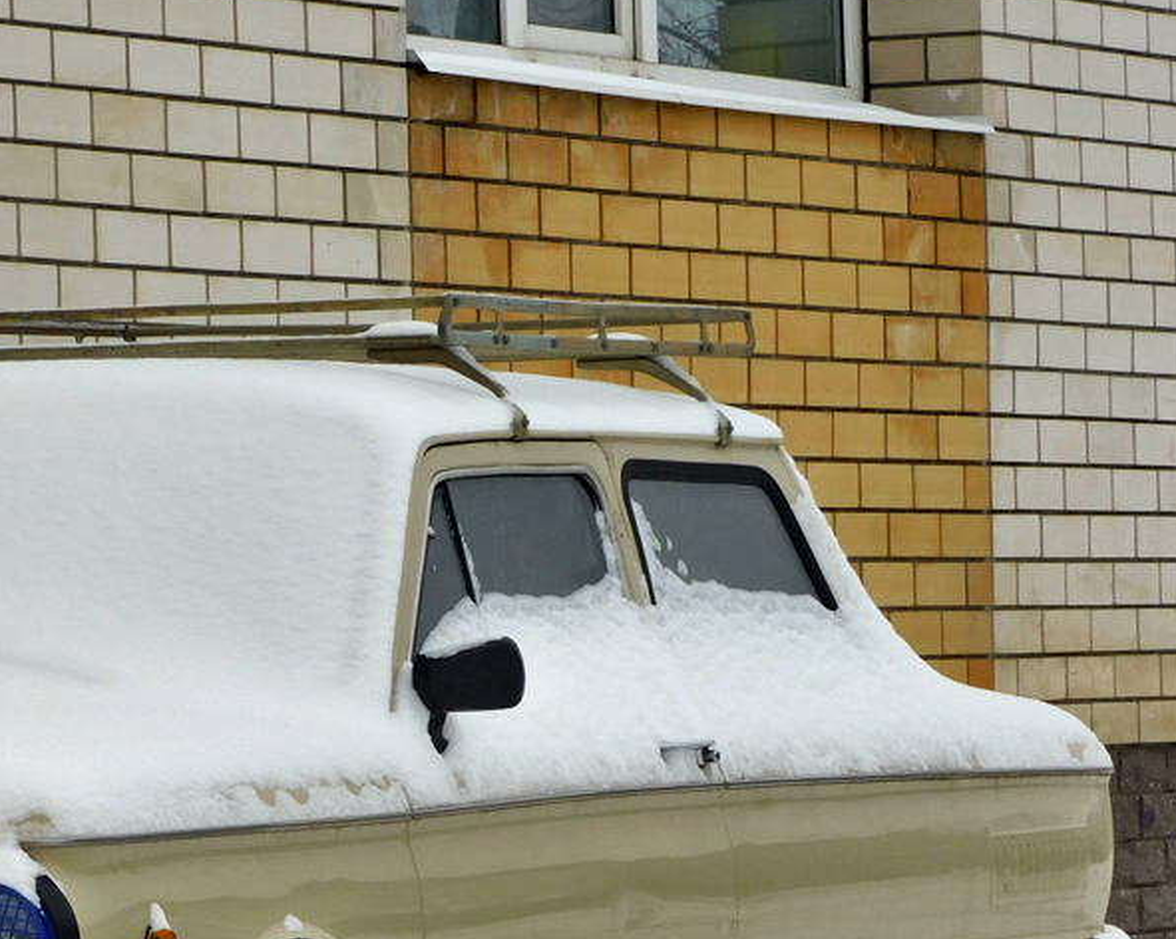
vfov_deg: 6.4
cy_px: 762
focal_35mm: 241
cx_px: 117
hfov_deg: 8.0
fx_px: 8382
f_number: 5
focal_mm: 24.2
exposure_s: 1/250
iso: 125
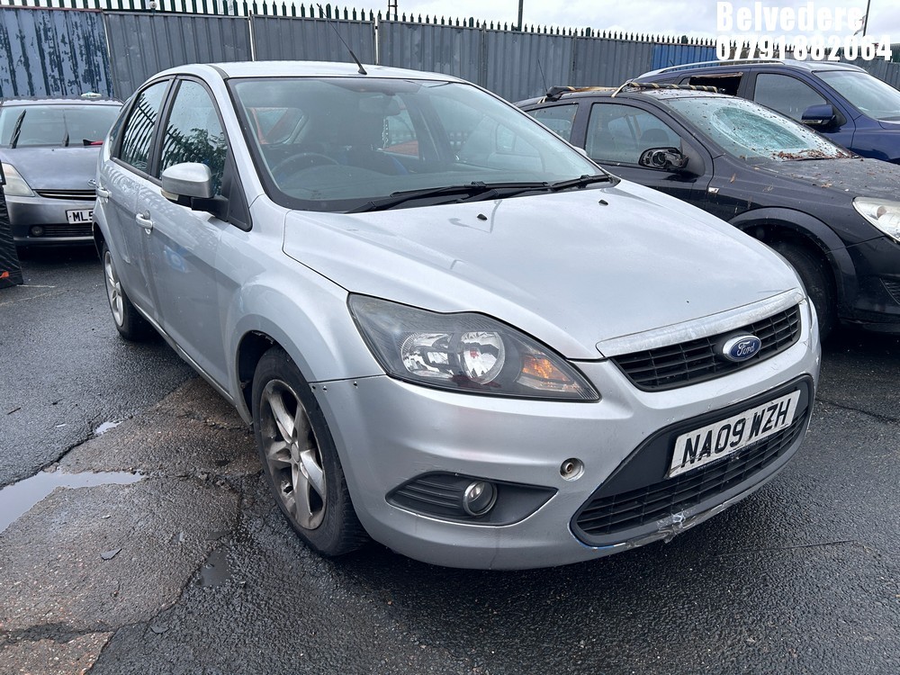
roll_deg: +1.3
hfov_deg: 67.3
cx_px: 450
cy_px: 338
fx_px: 676
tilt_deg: -16.4
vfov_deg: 53.1
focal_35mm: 26
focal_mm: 5.7
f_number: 1.5
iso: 50
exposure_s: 1/2165
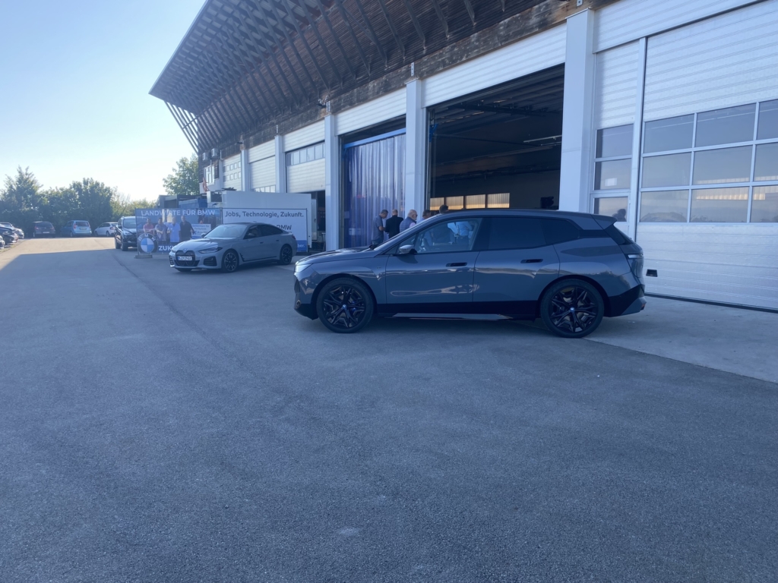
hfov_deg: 67.3
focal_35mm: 26
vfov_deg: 53.1
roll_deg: -0.8
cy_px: 292
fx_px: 584
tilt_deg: -6.4
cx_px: 389
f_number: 1.8
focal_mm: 4.25
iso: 32
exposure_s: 1/719
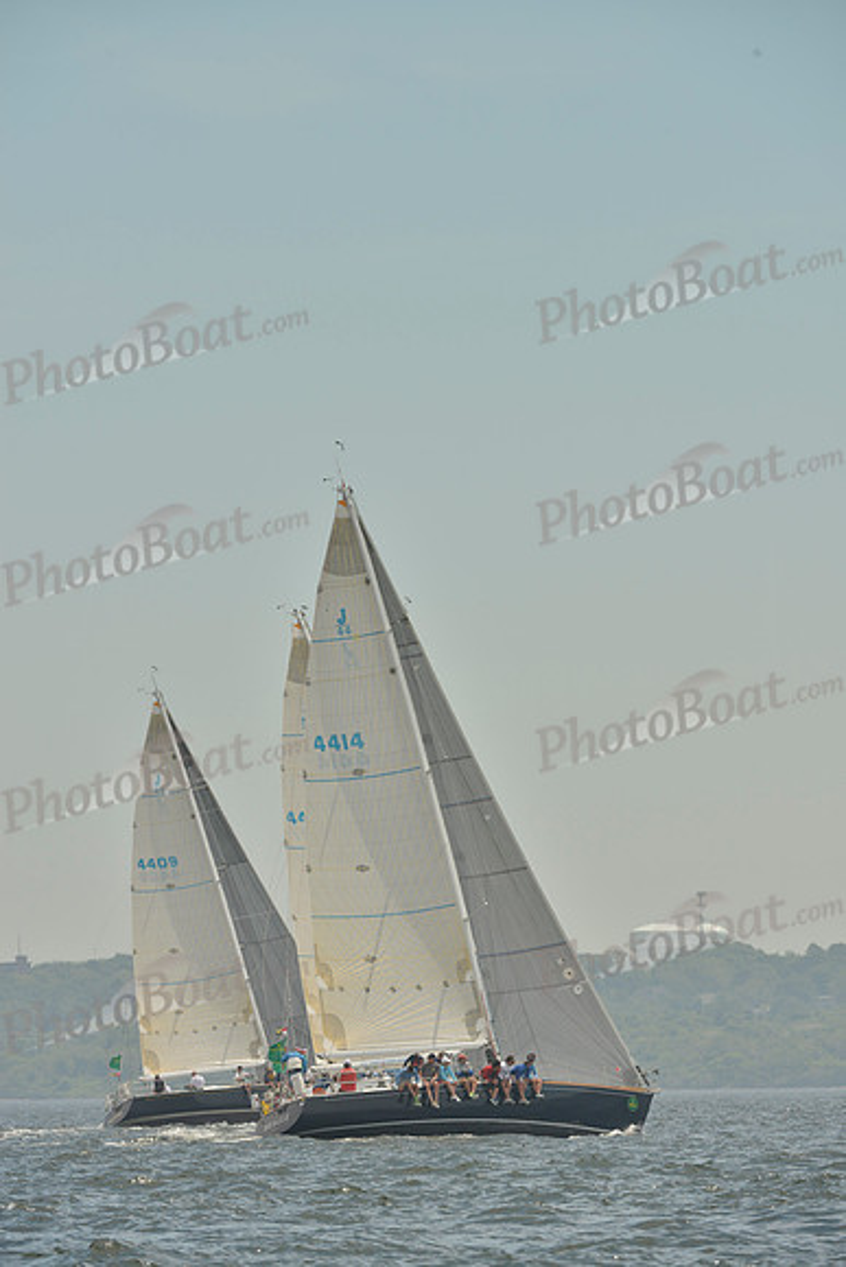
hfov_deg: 4.7
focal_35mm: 290
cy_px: 634
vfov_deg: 7.1
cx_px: 423
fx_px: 10216
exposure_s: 1/800
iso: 280
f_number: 10
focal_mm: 290
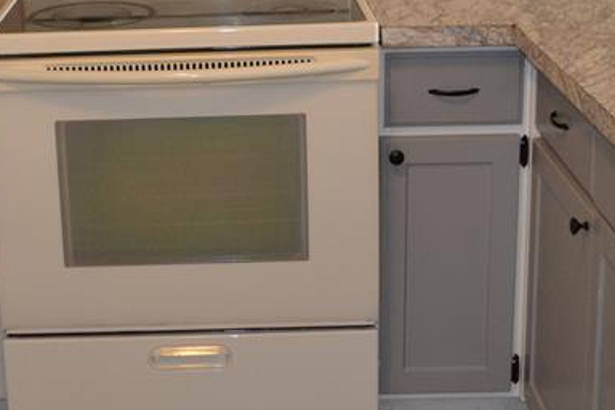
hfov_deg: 27.8
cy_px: 3
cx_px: 186
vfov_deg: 18.5
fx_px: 1230
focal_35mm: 72
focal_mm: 18
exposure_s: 1/60
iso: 720
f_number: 3.5
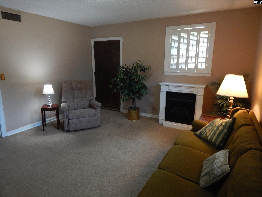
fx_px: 167
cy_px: 98
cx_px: 131
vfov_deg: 61.1
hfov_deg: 76.4
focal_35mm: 22
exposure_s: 1/30
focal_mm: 4
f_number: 3
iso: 320
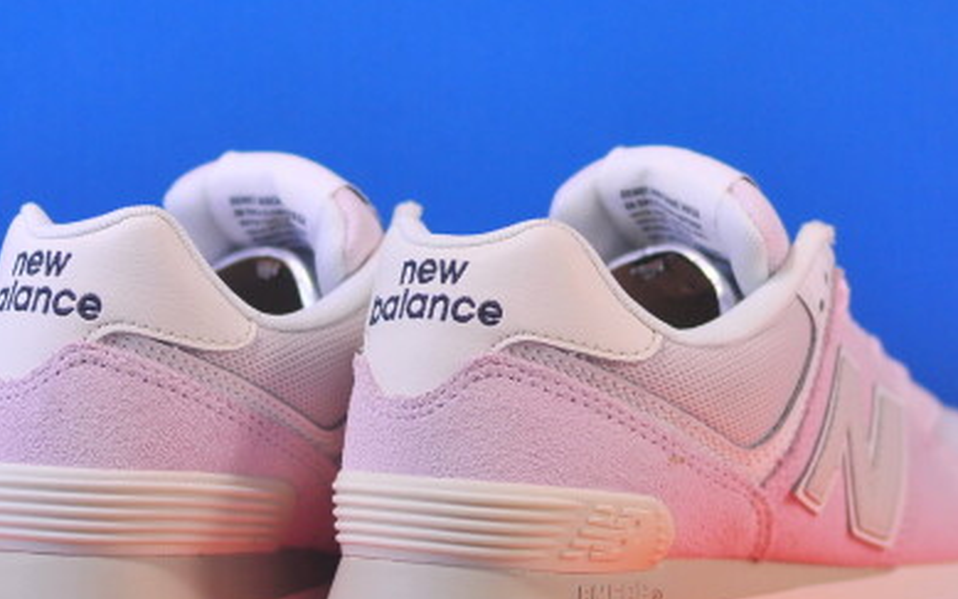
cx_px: 470
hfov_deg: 13.3
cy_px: 174
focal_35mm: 157
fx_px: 4098
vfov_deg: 8.3
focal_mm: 50
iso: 250
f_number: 2.5
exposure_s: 1/320
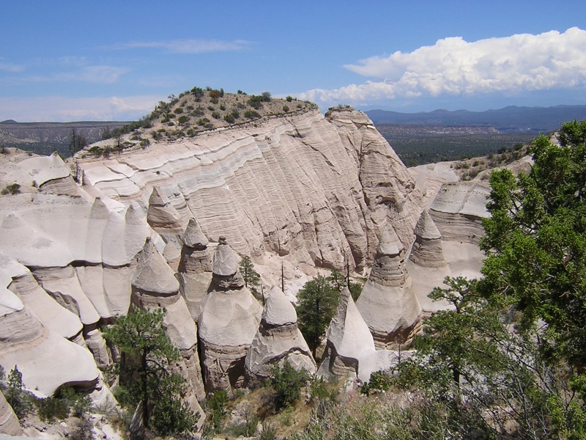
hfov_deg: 51.4
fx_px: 609
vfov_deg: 39.7
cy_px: 220
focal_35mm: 36
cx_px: 293
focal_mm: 4.7
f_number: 5.2
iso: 100
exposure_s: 1/555
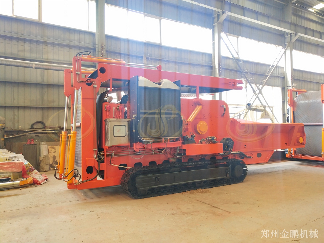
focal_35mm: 30
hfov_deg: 60.0
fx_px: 281
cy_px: 122
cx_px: 162
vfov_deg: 46.8
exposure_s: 1/50
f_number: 1.8
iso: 199
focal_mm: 3.95
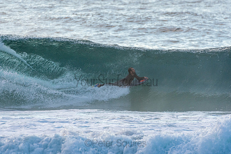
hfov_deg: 2.9
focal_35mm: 720
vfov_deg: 1.9
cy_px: 77
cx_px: 116
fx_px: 4621
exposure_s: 1/1000
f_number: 5.6
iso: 560
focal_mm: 480
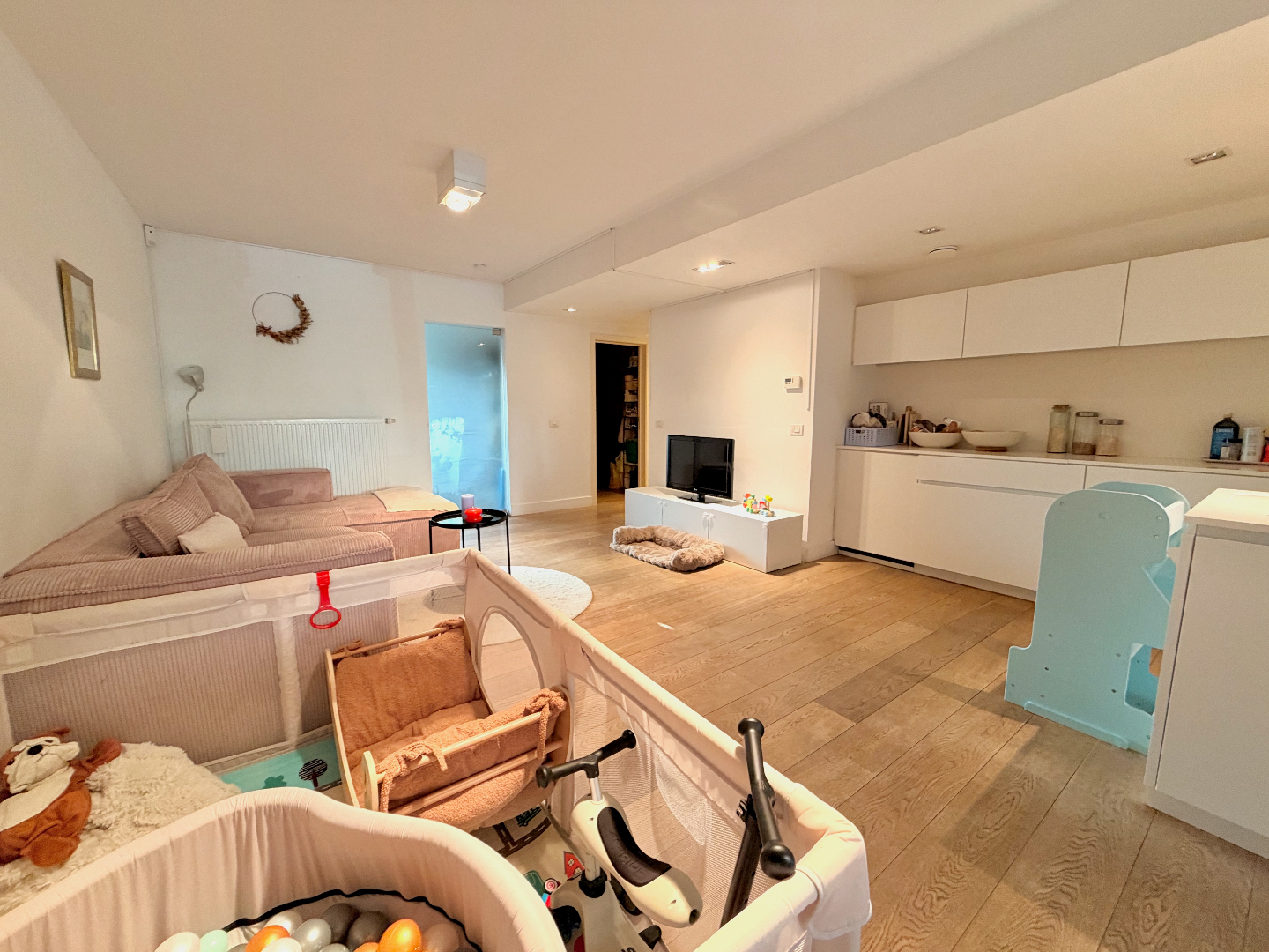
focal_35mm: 14
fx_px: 513
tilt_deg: -7.3
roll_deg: +0.1
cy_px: 476
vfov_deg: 85.7
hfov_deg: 102.1
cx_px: 634
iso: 250
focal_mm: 2.22
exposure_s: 1/50
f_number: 2.2
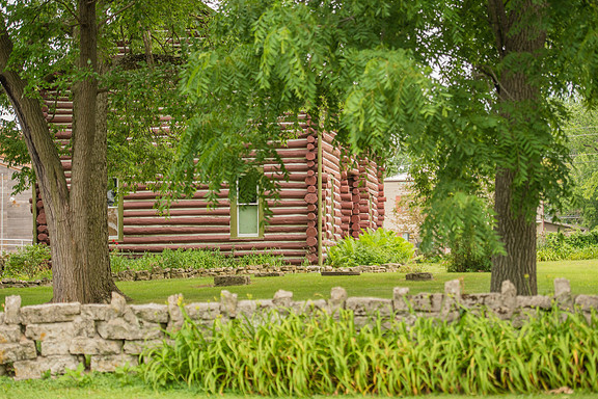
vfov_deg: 13.8
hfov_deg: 20.6
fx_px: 1644
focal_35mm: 99
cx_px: 285
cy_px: 195
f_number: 2.8
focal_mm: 92
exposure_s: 1/1250
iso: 160
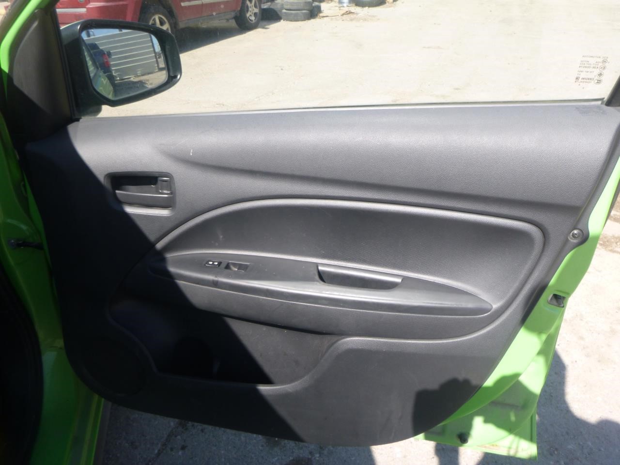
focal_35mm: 25
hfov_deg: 69.4
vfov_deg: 54.9
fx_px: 448
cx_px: 310
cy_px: 232
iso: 100
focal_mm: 4.5
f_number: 3.9
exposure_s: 1/250
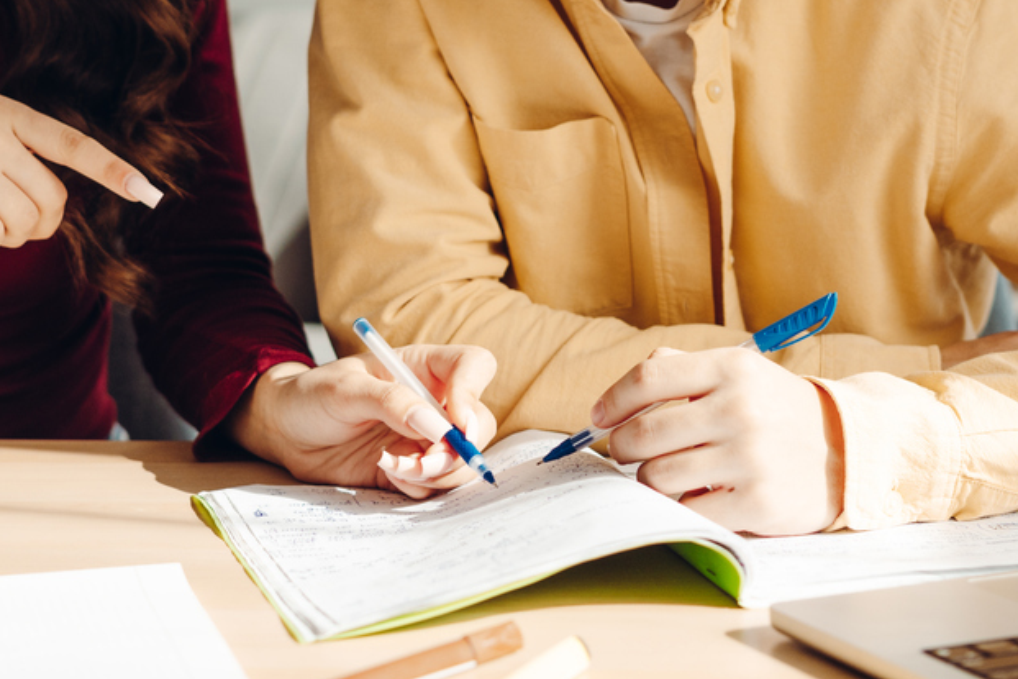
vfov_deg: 13.4
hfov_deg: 20.2
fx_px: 2856
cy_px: 21
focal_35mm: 101
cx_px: 449
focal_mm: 50
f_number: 2.8
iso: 400
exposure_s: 1/2500
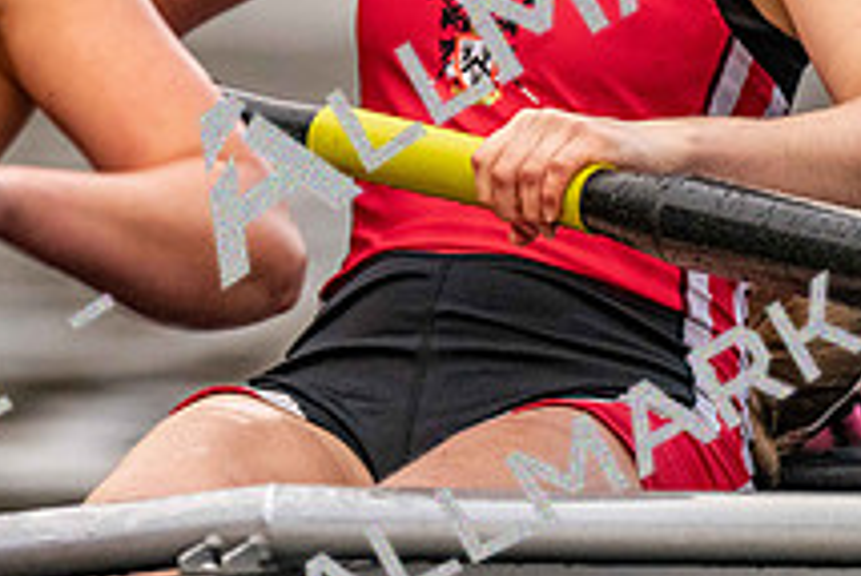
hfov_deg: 1.3
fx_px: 38937
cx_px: -145
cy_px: -95
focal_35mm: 1627
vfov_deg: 0.8
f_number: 4
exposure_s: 1/2500
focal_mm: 600
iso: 4000
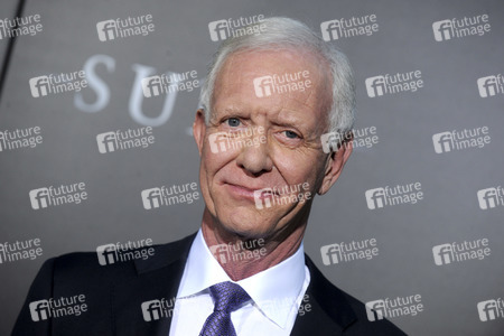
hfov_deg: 12.8
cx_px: 252
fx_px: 2240
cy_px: 168
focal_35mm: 160
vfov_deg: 8.6
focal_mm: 160
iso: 1000
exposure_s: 1/400
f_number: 5.6
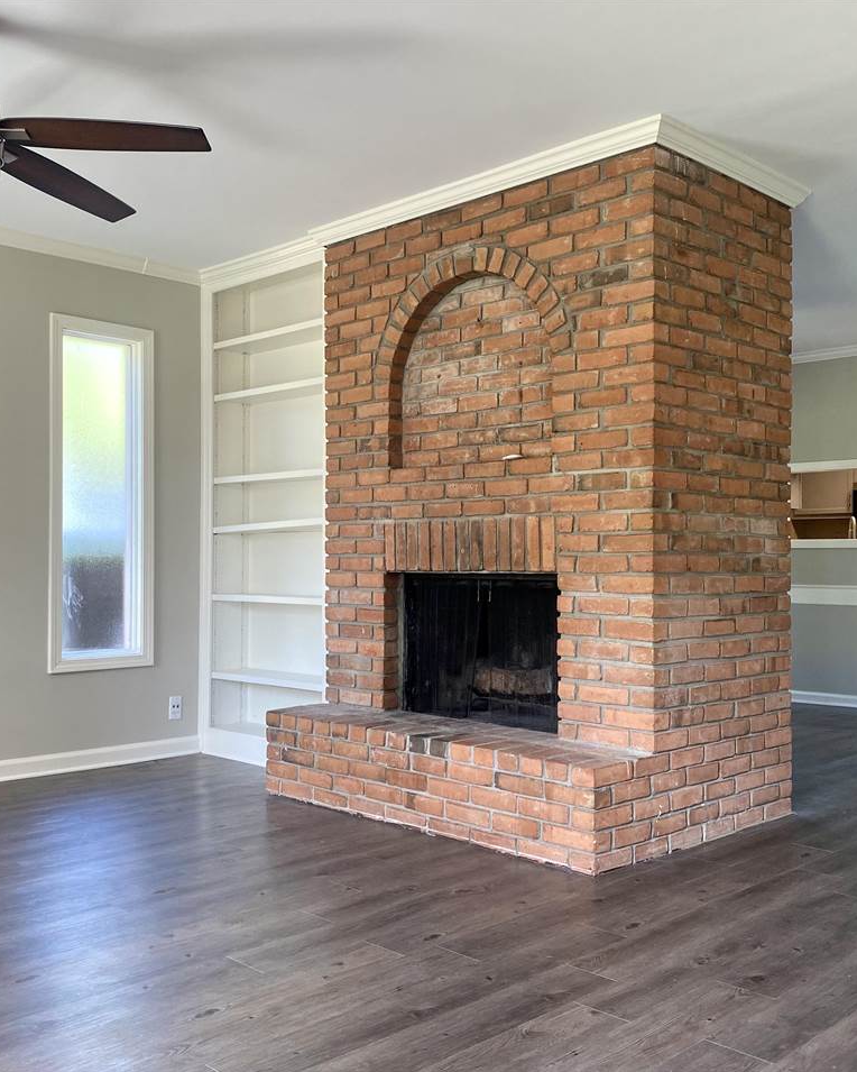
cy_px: 535
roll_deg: -0.7
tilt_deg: +1.1
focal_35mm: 34
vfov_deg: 52.8
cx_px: 403
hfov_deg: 43.3
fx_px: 1078
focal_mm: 4.25
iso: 100
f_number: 1.8
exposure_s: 1/121
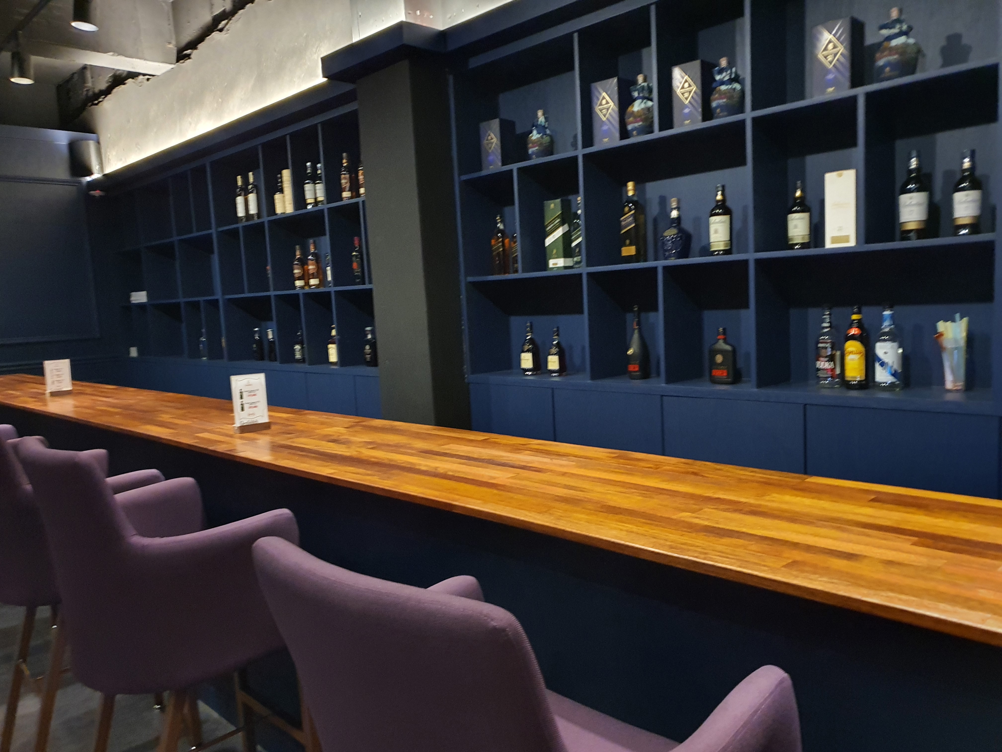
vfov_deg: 53.1
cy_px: 376
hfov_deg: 67.3
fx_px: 753
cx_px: 501
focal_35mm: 26
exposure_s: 1/12
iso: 500
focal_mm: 4.3
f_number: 1.5
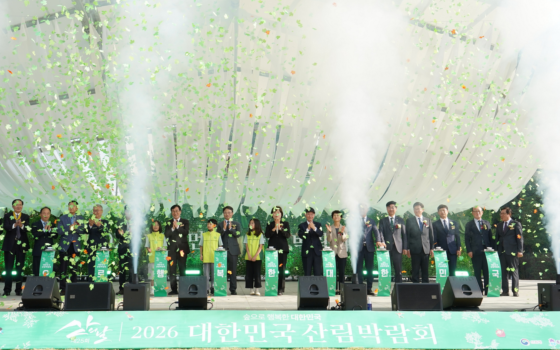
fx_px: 687
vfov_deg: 28.6
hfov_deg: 44.3
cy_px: 157
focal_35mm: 45
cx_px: 249
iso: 500
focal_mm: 39
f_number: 8
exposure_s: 1/400
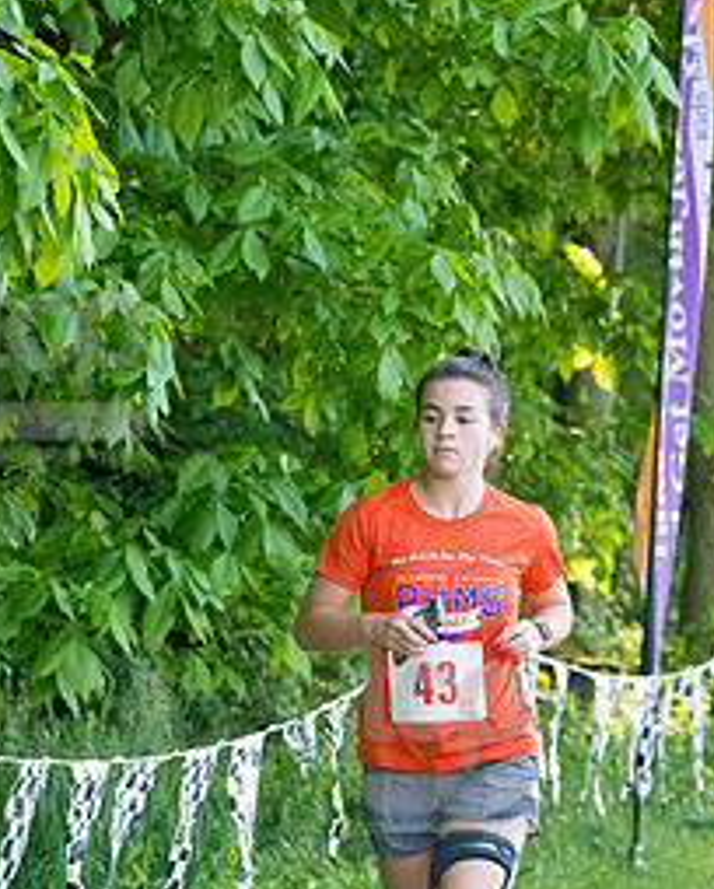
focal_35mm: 310
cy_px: 738
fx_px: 8169
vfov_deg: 6.2
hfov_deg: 5.0
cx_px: 446
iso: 4000
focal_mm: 125
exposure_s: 1/1600
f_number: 5.6
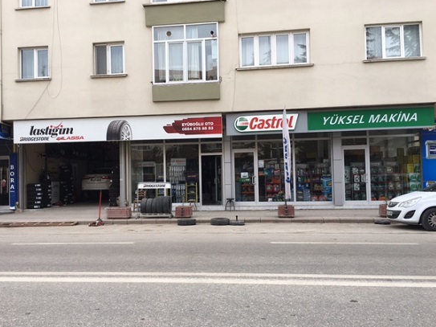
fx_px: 390
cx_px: 213
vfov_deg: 45.4
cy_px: 167
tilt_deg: +1.9
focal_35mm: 31
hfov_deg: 58.4
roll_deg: +1.0
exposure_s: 1/523
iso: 25
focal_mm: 4.15
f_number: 2.2
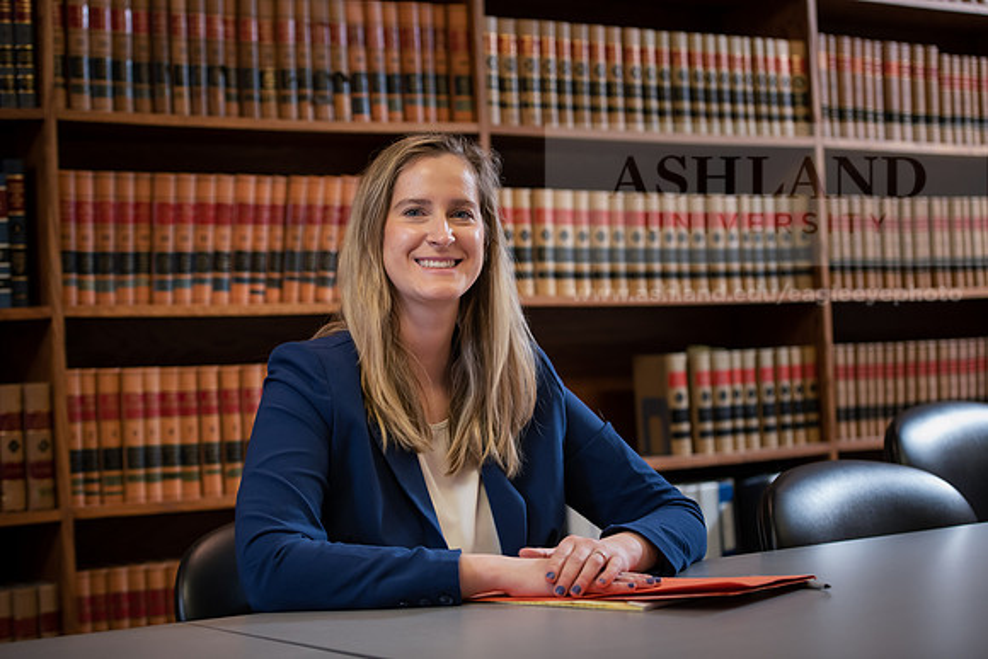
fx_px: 1921
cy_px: 330
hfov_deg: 28.8
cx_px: 494
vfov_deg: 19.5
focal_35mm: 70
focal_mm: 70
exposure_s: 1/160
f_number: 3.2
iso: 800
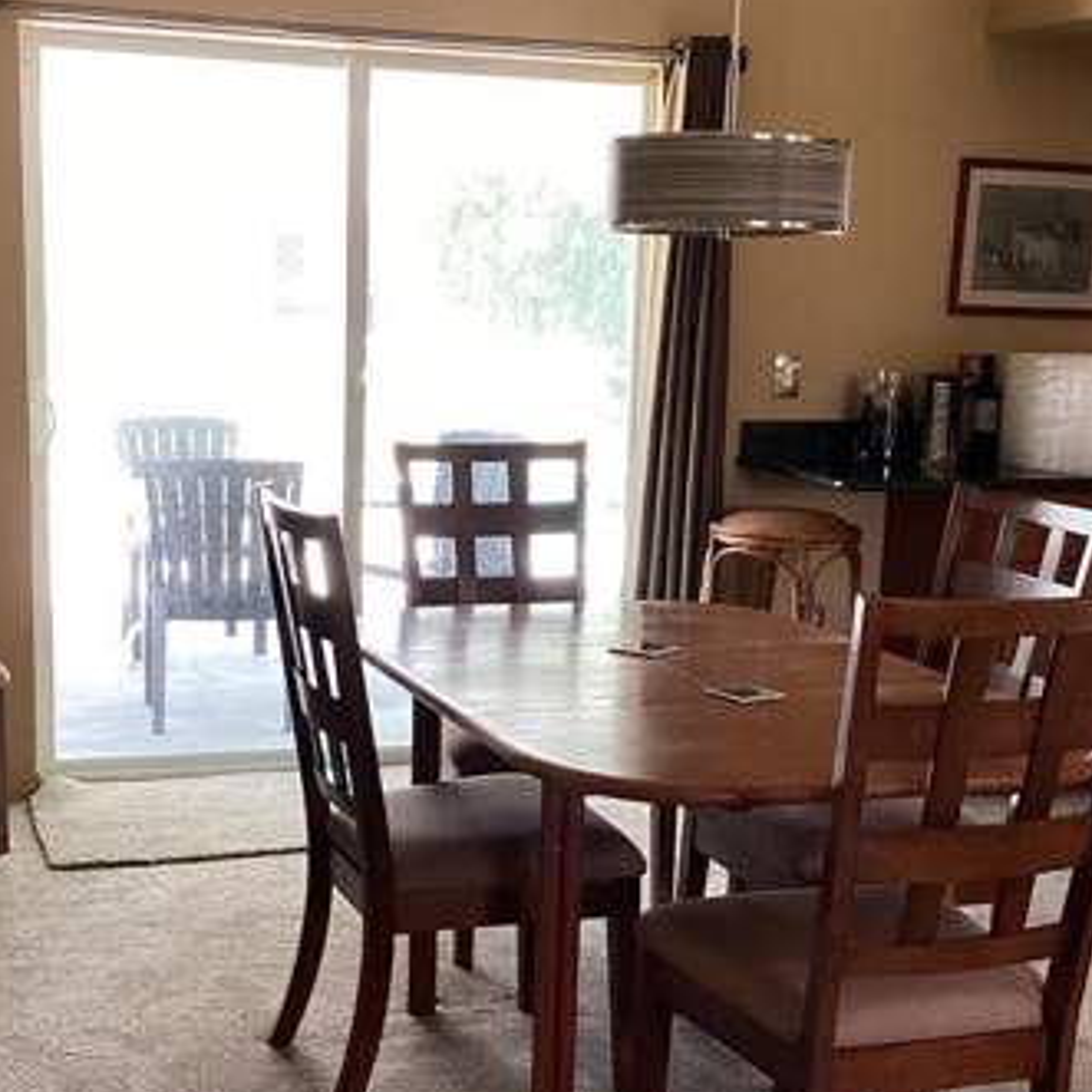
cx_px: 488
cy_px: 666
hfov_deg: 32.2
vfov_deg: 32.1
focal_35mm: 53
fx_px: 1892
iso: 125
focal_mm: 3.3
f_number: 2.4
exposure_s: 1/60
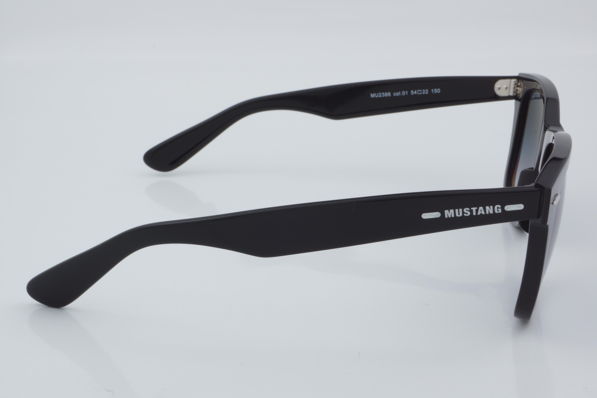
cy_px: 199
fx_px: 1244
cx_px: 298
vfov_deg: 18.2
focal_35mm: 75
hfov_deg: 27.0
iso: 100
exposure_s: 1/4
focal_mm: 50
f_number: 32
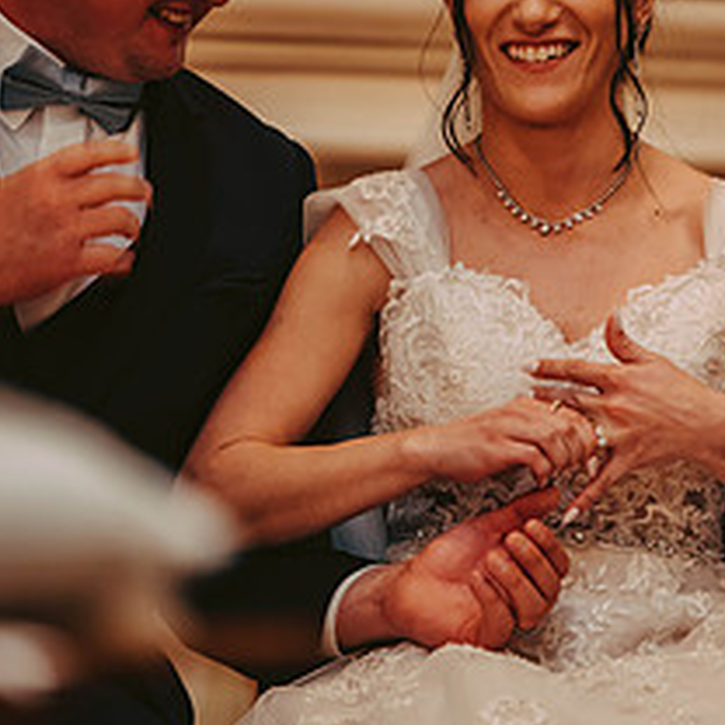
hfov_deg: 3.7
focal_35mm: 474
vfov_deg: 3.7
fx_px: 11232
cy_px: 176
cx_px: 509
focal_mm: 200
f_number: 2.8
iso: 800
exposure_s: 1/80
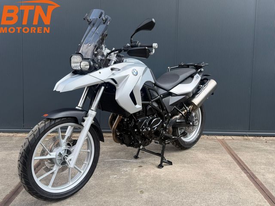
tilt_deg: -5.0
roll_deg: -1.1
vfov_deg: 56.8
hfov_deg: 71.6
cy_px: 103
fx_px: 191
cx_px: 138
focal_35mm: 24
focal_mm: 6.76
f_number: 1.78
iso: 80
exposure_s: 1/831
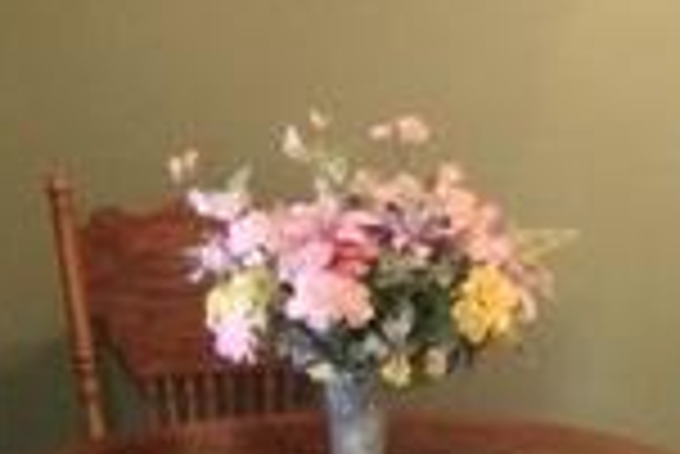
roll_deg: +0.0
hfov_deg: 15.7
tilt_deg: -20.6
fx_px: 2420
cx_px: 666
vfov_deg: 10.4
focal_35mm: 128
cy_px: 697
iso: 250
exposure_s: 1/30
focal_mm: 4.15
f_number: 2.2
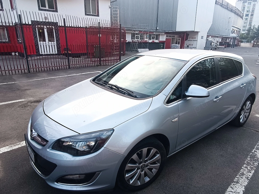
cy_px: 97
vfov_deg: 78.1
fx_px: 120
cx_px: 130
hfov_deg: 94.5
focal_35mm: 16
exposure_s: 1/122
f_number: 2.2
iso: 50
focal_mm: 1.66
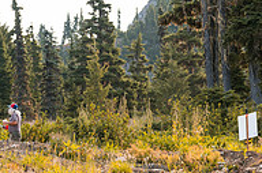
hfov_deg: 9.7
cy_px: 218
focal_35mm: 212
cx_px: 242
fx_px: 1539
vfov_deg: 6.4
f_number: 2.8
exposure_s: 1/1250
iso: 250
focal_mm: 70
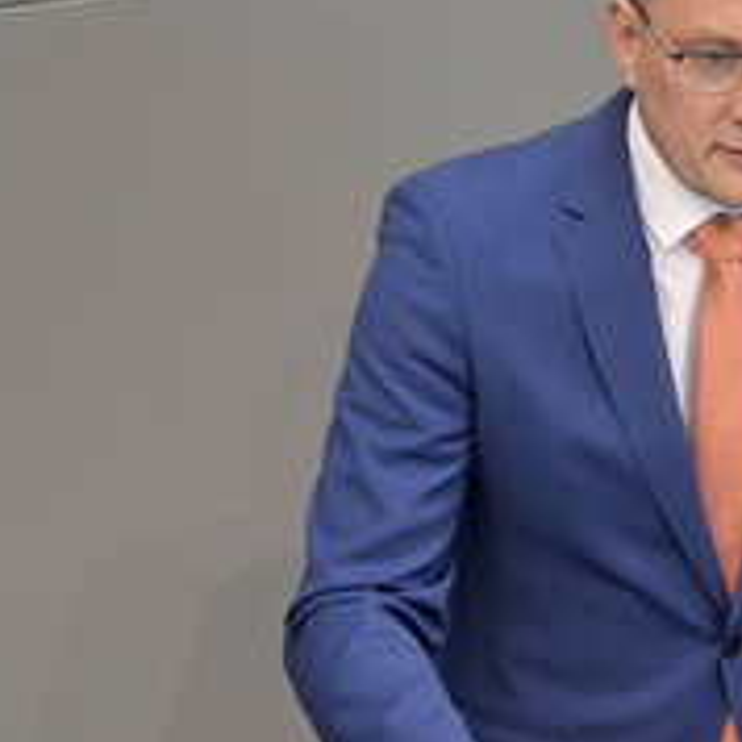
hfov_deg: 2.5
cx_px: 757
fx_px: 17267
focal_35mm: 712
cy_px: 417
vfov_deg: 2.5
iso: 10000
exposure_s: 1/400
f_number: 5.6
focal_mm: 330
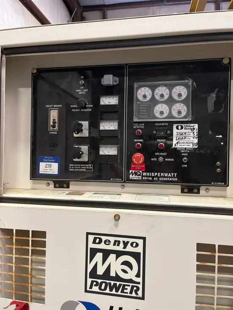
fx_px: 233
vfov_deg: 67.3
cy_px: 155
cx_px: 116
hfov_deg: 53.1
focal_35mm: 26
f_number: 1.6
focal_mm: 5.1
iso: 320
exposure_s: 1/60
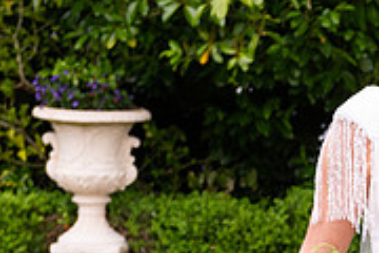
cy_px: 294
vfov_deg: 7.6
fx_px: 1895
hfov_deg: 11.1
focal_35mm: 180
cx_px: 531
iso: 200
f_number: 5
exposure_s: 1/200
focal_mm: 56
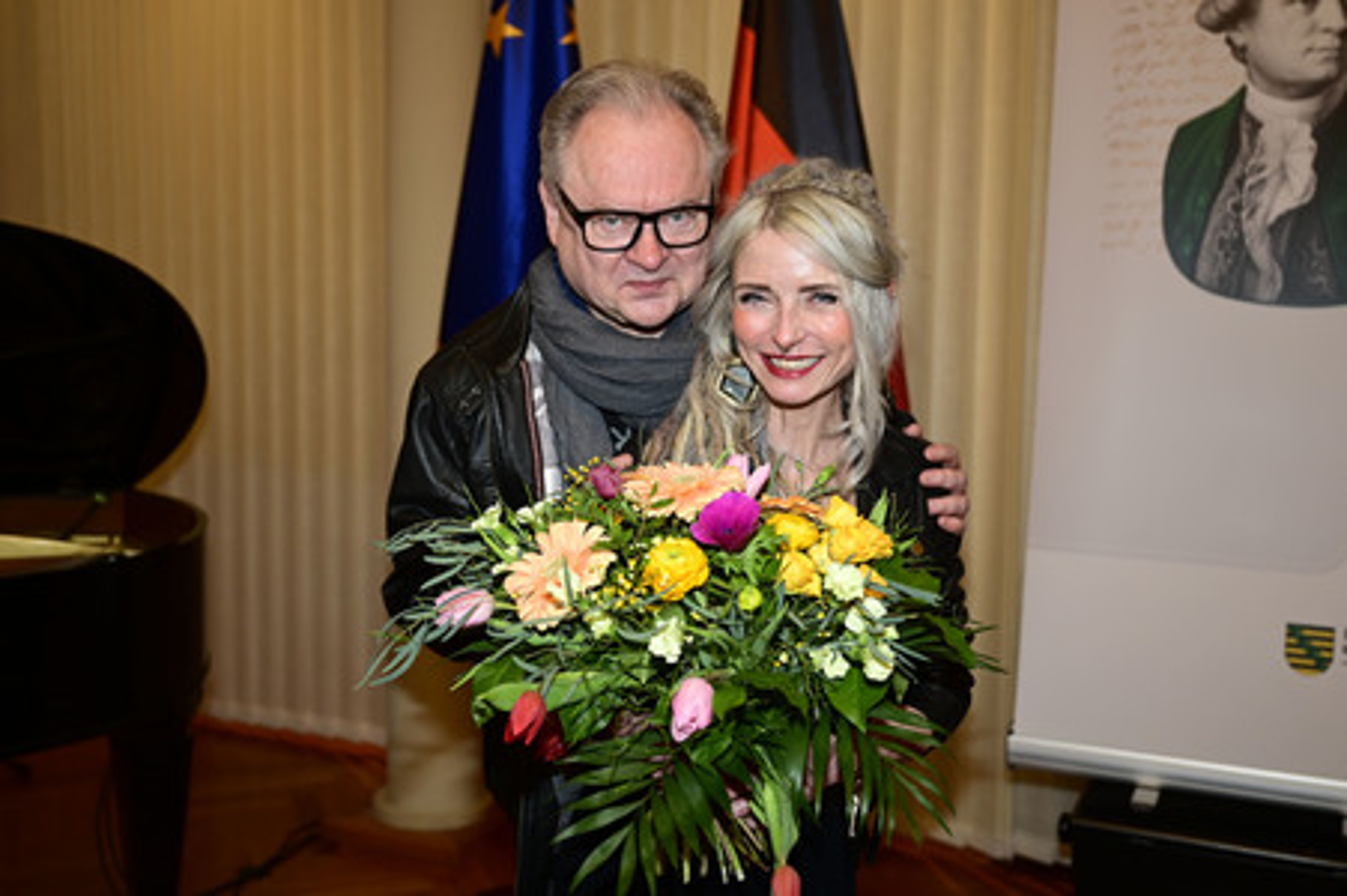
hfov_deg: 55.1
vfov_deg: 38.3
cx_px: 674
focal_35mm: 34
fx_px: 1290
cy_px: 448
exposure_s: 1/200
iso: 640
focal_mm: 34.5
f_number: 2.8
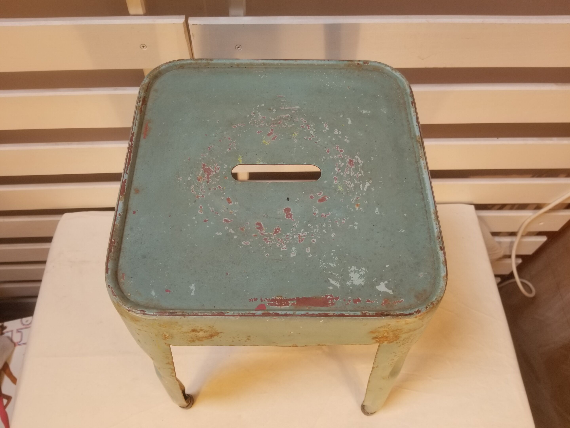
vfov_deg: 53.1
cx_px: 285
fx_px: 428
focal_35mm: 26
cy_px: 214
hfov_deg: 67.3
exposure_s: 1/109
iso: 50
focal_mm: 4.25
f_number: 1.7
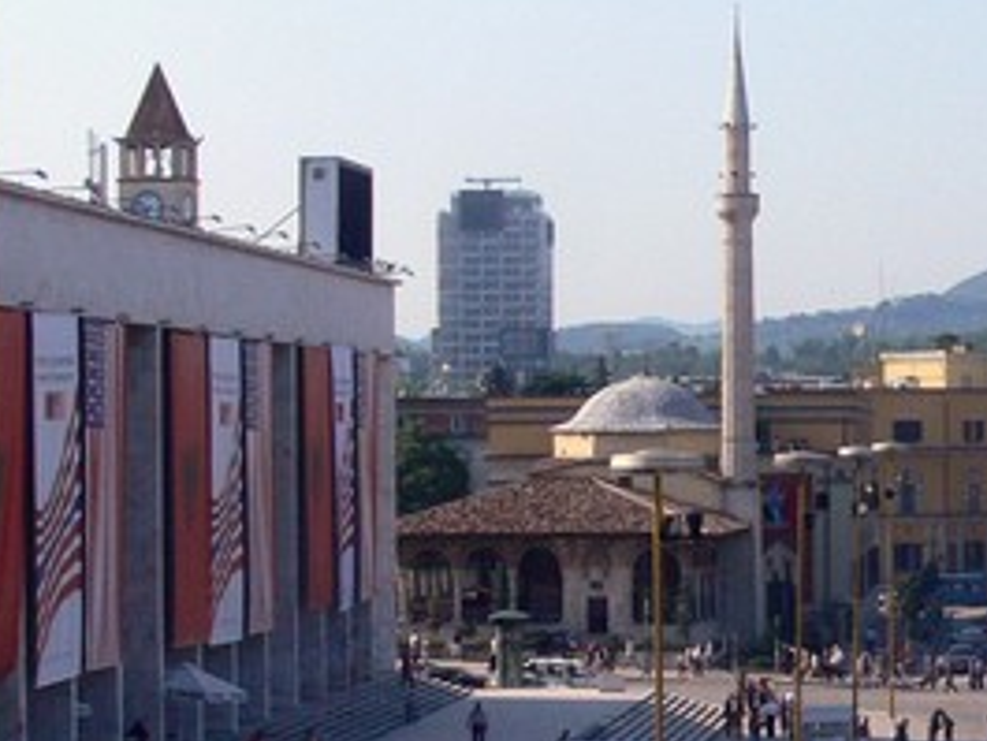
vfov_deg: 11.0
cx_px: 1106
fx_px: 3851
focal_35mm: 135
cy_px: 525
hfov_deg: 14.3
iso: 100
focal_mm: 7.4
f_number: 6.3
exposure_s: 1/400
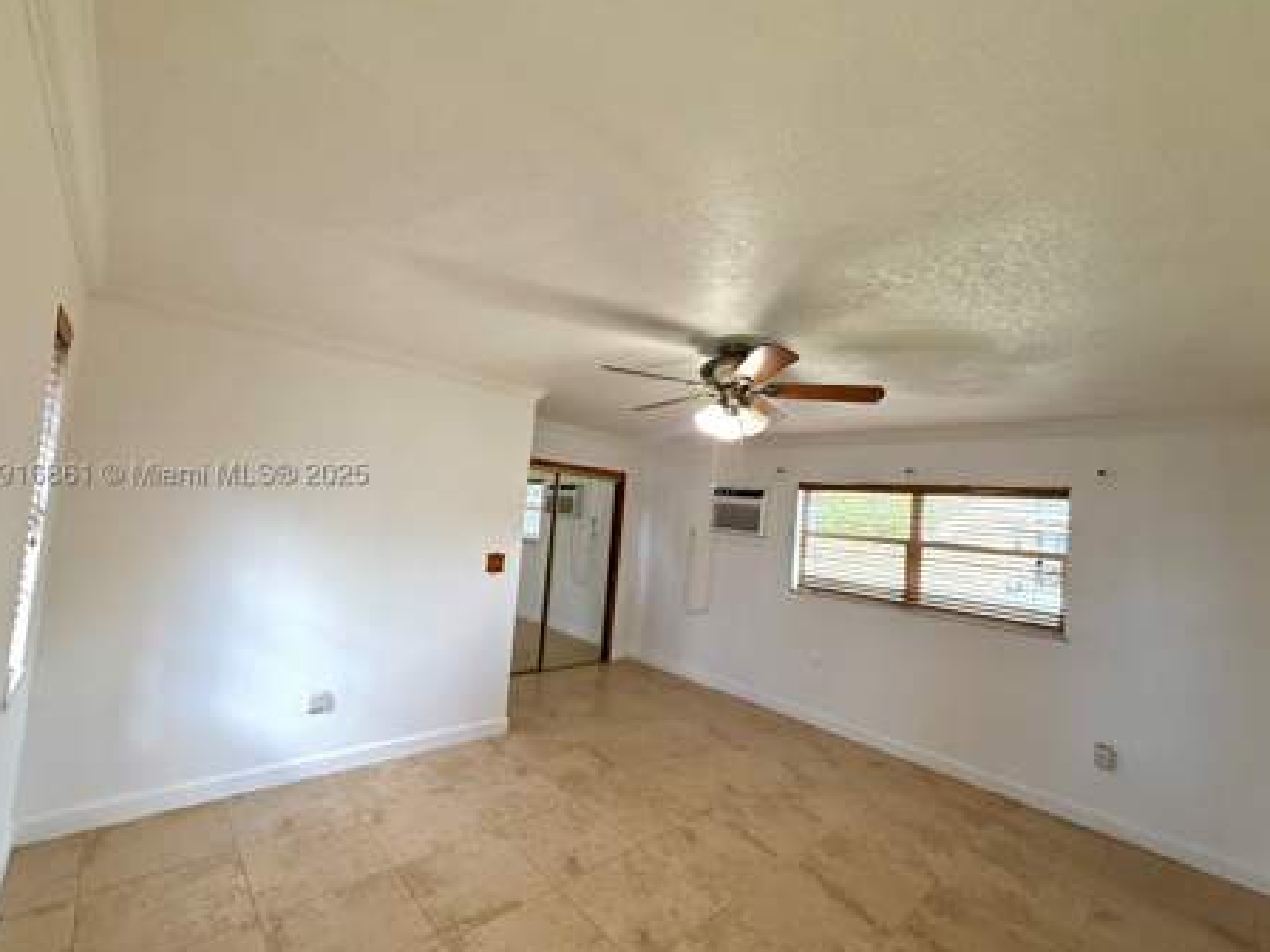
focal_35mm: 15
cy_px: 479
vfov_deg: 81.7
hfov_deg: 98.1
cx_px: 618
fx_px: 550
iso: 200
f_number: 2.2
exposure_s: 1/120
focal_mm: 2.22
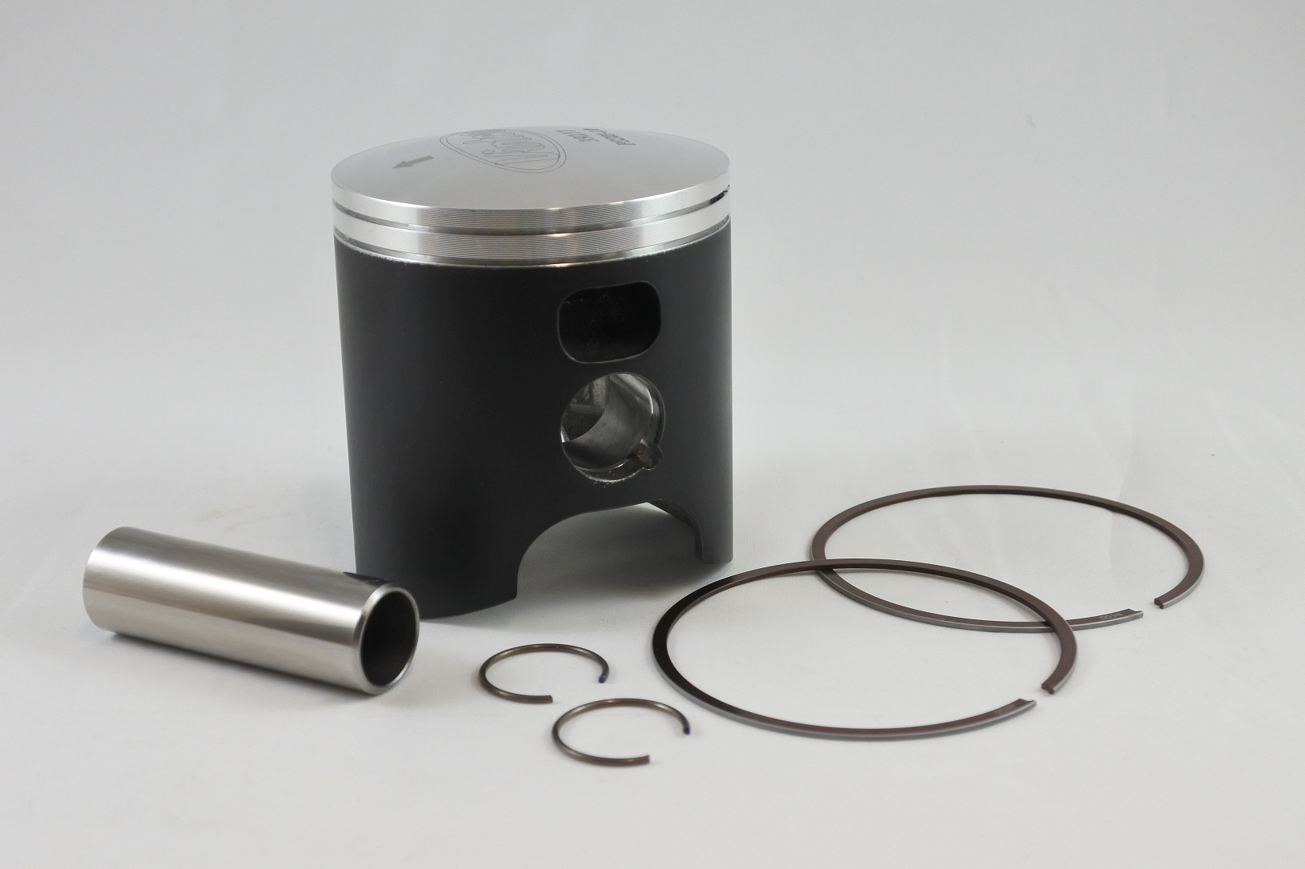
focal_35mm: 44
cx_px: 652
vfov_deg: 30.5
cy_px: 434
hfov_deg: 44.5
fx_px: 1595
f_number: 4.5
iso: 400
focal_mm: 16.5
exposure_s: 1/160
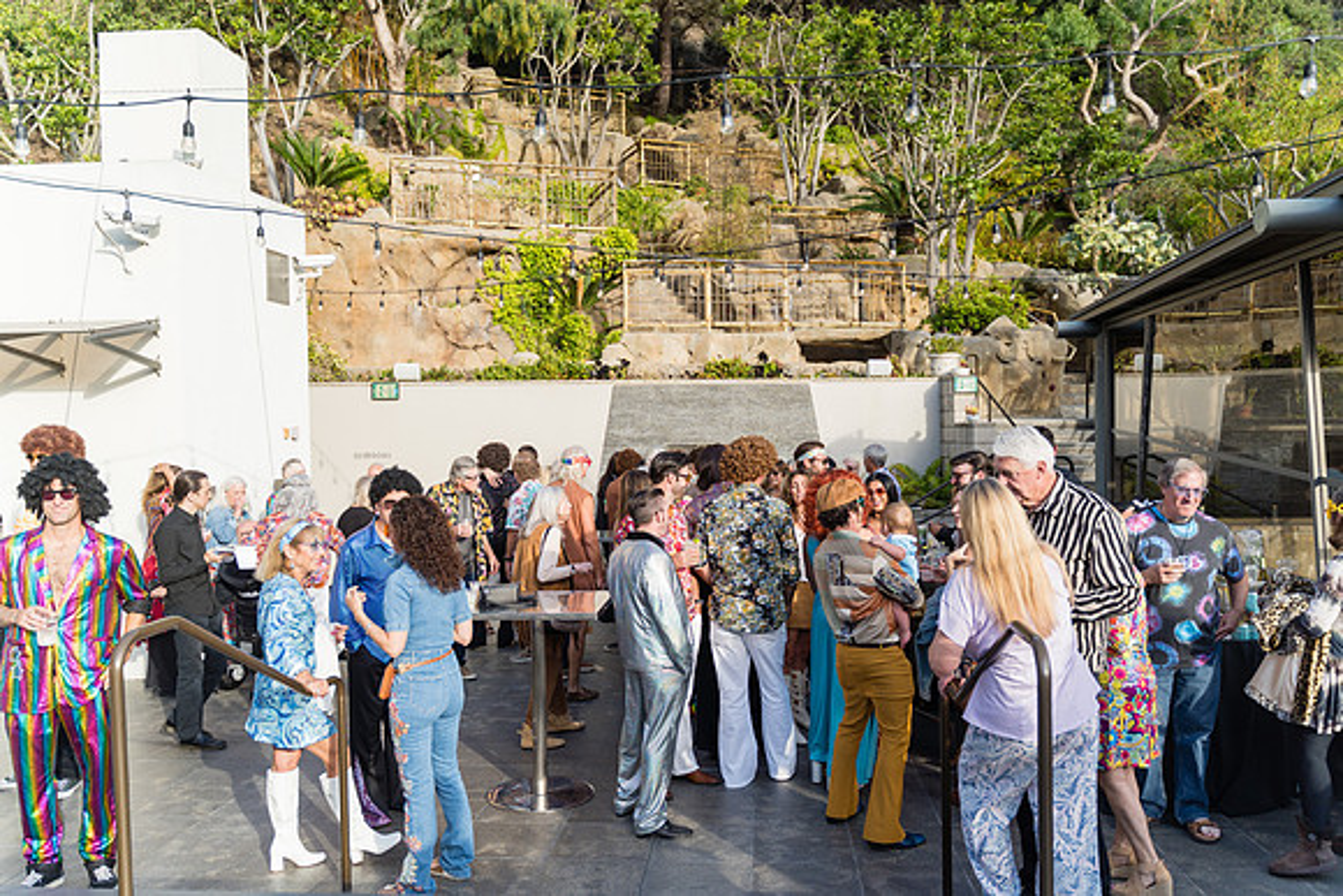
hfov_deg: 65.5
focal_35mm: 28
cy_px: 448
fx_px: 1045
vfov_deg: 46.4
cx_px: 672
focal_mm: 28
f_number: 2.8
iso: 200
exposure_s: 1/1000
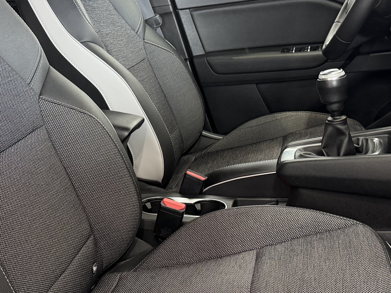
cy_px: 133
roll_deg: +4.9
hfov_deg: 38.1
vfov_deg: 29.1
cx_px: 168
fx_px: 565
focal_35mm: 50
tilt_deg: -15.2
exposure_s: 1/60
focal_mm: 6.76
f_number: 1.78
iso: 400
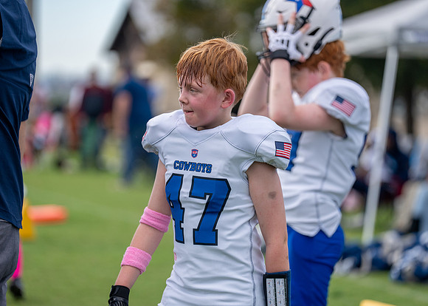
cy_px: 156
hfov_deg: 11.8
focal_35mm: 170
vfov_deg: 8.5
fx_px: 2067
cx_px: 214
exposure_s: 1/5000
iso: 500
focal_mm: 157
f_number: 2.8
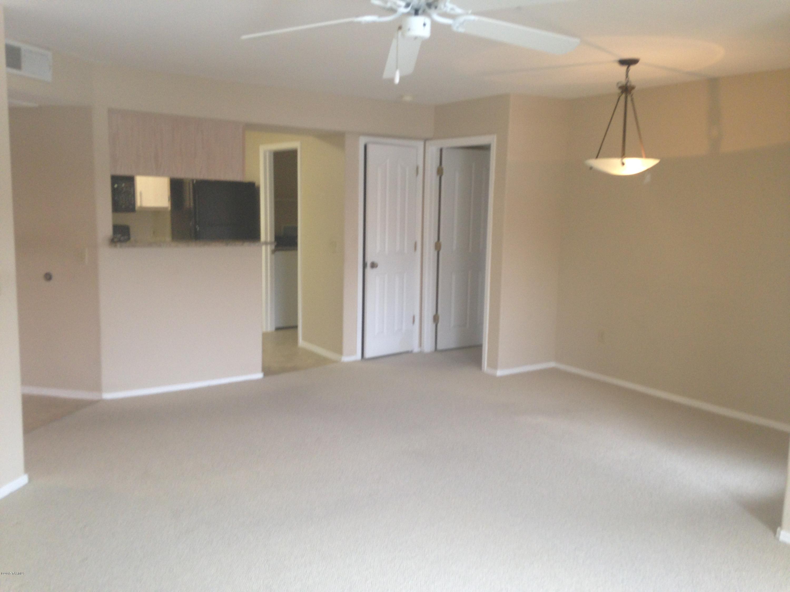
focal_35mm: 33
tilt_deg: -9.1
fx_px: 753
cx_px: 395
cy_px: 296
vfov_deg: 42.9
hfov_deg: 55.4
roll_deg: -0.9
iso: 80
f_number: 2.4
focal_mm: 4.12
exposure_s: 1/20
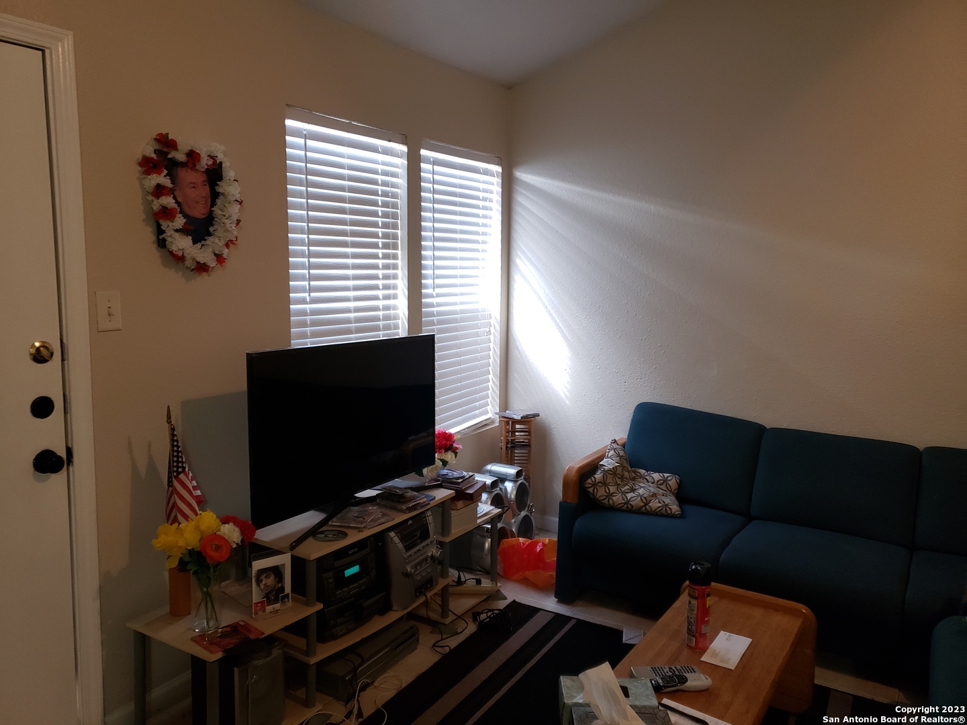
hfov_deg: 67.3
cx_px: 484
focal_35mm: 26
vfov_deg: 53.1
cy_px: 362
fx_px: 726
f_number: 1.5
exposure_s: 1/60
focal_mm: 4.3
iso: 320
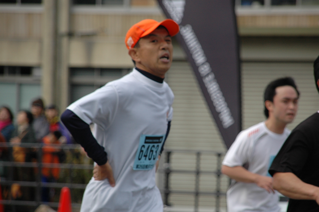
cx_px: 160
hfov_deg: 6.9
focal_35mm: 300
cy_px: 106
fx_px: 2655
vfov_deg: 4.6
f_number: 6.3
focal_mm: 200
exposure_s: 1/1000
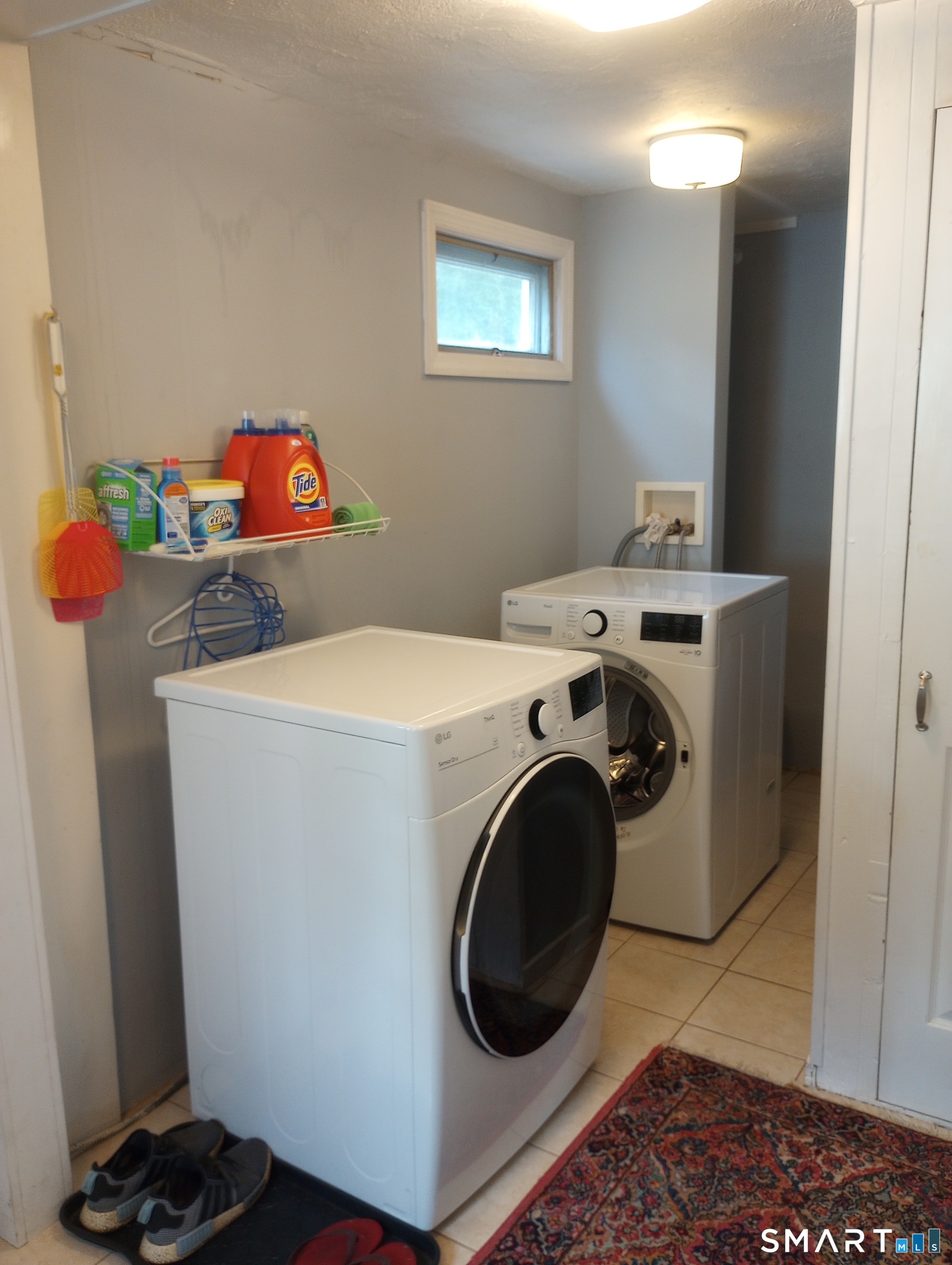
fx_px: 1024
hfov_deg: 49.9
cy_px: 632
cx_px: 476
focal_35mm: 28
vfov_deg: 63.4
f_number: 1.8
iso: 863
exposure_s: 1/24
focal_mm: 4.27
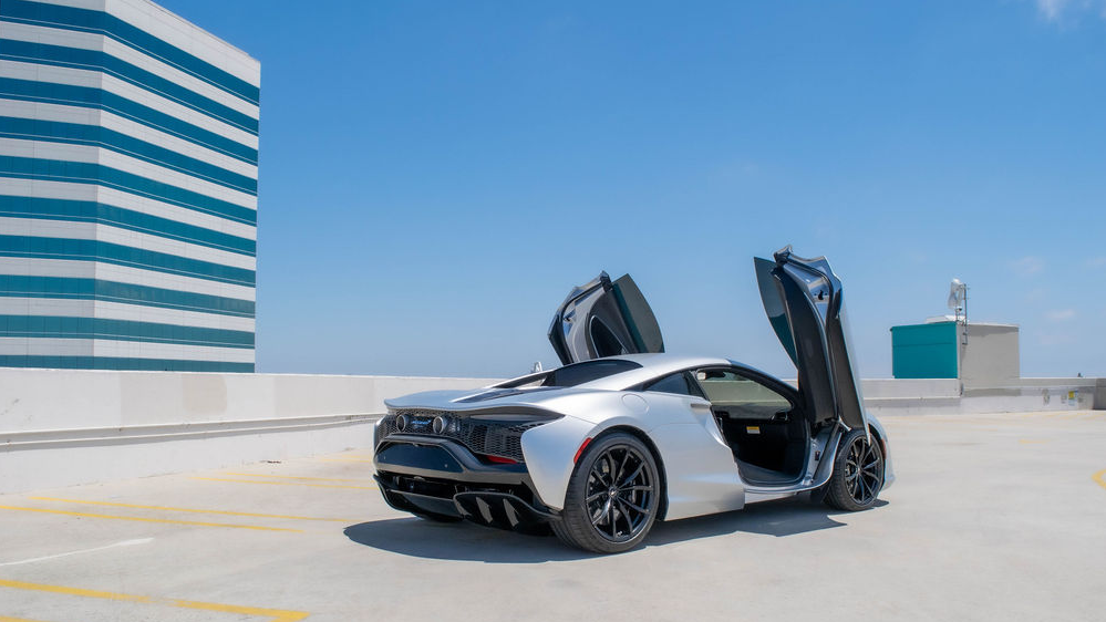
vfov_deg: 40.1
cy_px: 350
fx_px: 850
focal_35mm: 29
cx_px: 564
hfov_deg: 66.1
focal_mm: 18
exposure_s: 1/2000
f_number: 8
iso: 320
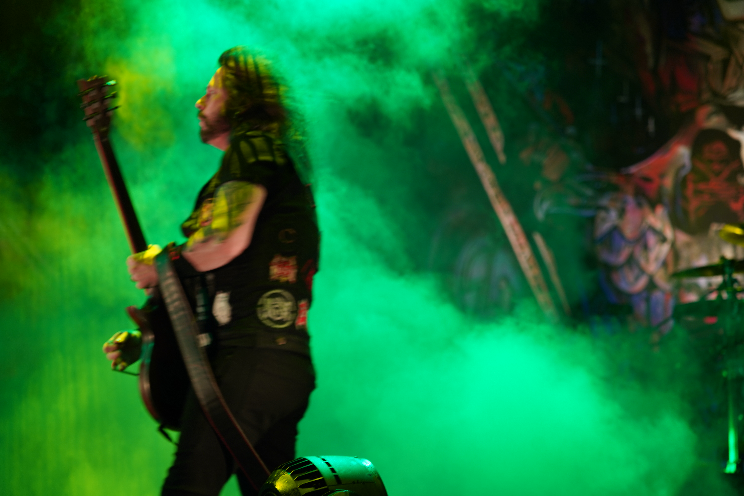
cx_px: 372
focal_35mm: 105
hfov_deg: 19.5
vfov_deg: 13.0
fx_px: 2170
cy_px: 248
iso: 200
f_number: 4
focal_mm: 105
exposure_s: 1/80
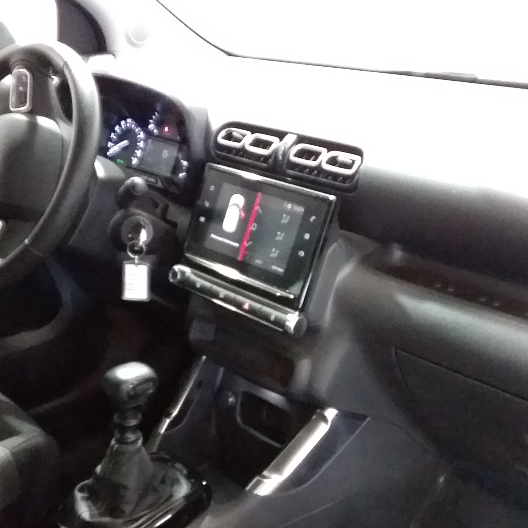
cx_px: 275
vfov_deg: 37.5
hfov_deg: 37.5
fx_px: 777
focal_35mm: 45
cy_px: 295
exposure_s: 1/17
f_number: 1.9
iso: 800
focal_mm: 2.91
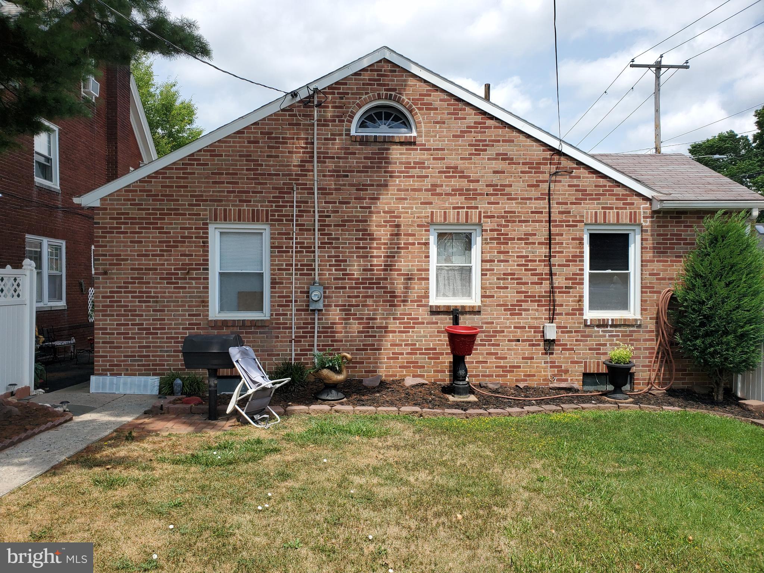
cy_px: 286
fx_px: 574
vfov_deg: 53.1
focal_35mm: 26
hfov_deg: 67.3
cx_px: 382
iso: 50
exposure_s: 1/1525
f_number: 2.4
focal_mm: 4.3
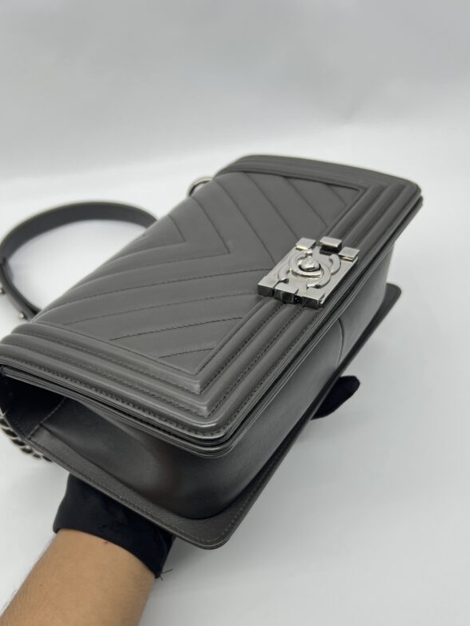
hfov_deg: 41.7
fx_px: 616
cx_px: 198
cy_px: 397
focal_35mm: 34
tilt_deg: -47.8
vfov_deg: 53.3
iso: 40
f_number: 1.5
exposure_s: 1/100
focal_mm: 5.7
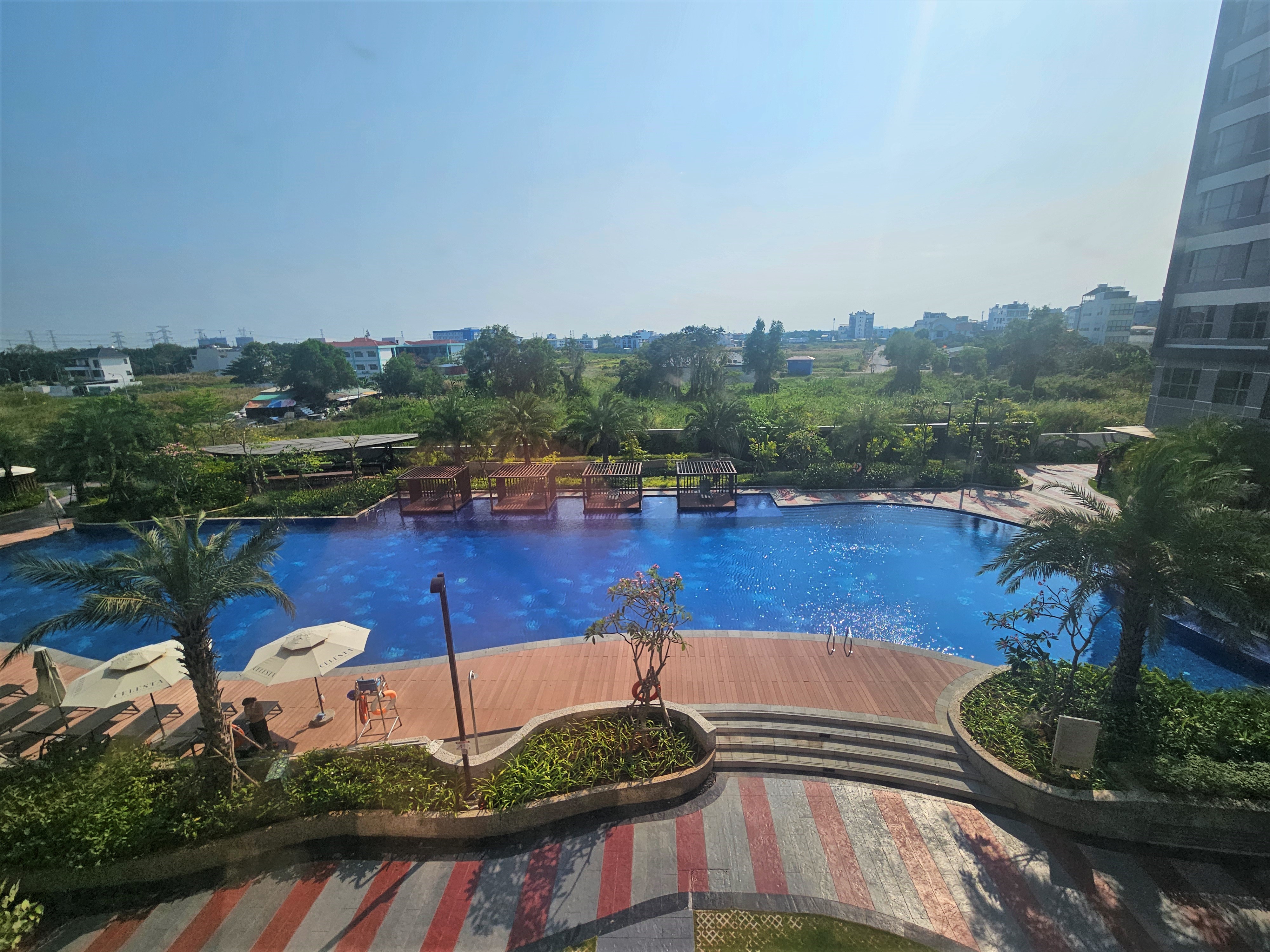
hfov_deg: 106.2
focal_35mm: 13
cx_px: 635
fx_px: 477
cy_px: 476
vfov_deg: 89.9
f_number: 2.2
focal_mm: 2.2
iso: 50
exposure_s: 1/2346
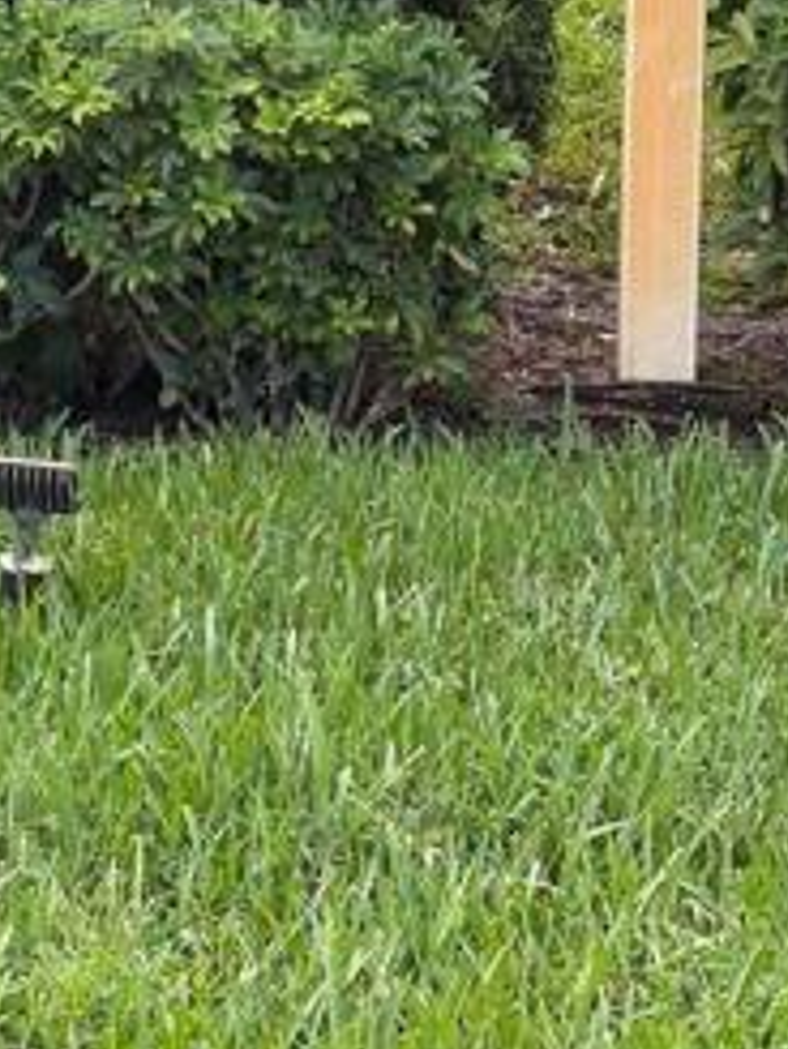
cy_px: -385
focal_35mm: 153
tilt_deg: -3.1
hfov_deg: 9.6
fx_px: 4640
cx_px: -90
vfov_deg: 12.4
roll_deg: -1.5
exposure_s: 1/430
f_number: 1.6
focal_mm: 5.96
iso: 32
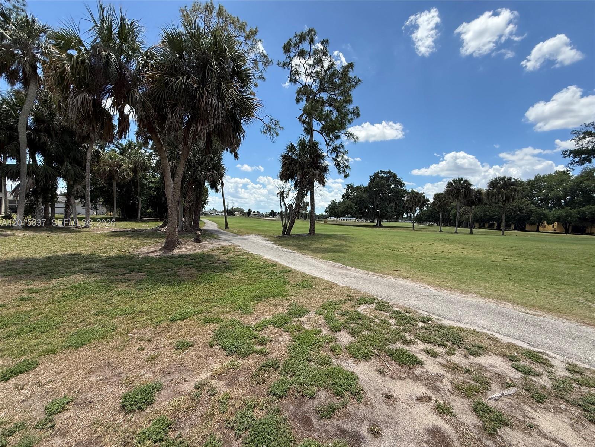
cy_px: 224
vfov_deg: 85.7
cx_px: 298
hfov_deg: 102.1
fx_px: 241
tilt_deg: -1.1
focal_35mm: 14
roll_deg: -2.6
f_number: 2.2
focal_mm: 2.22
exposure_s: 1/1961
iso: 50
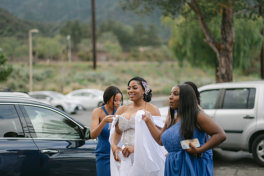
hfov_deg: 23.9
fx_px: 623
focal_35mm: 85
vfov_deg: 16.1
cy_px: 88
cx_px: 132
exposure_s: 1/1250
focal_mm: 85
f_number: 2
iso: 100
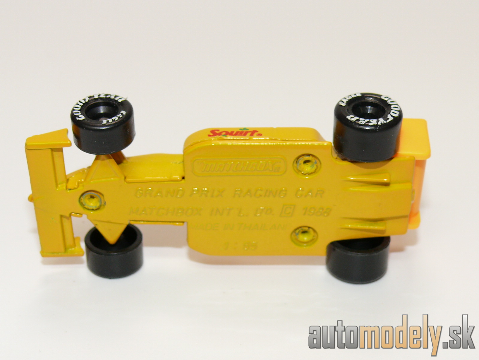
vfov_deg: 19.9
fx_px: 1024
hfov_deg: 26.3
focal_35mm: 74
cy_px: 180
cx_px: 240
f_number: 4
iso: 100
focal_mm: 11.3
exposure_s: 1/30
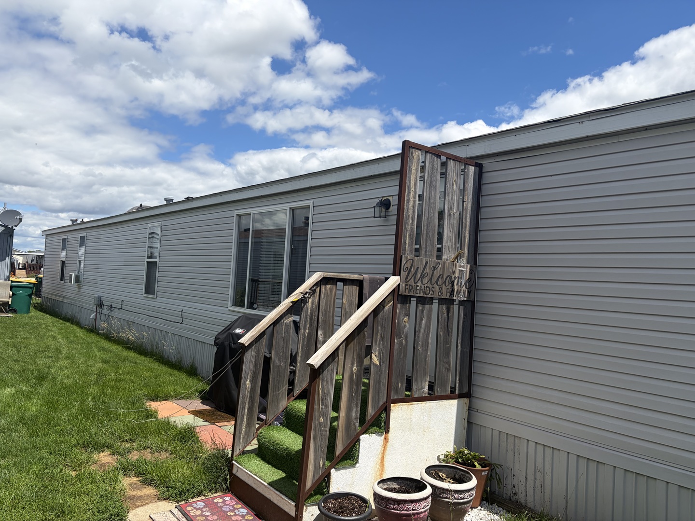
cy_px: 260
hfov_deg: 67.3
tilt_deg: +2.2
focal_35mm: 26
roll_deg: -2.6
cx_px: 348
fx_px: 522
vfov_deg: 53.1
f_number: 1.6
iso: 50
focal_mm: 5.96
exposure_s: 1/4329
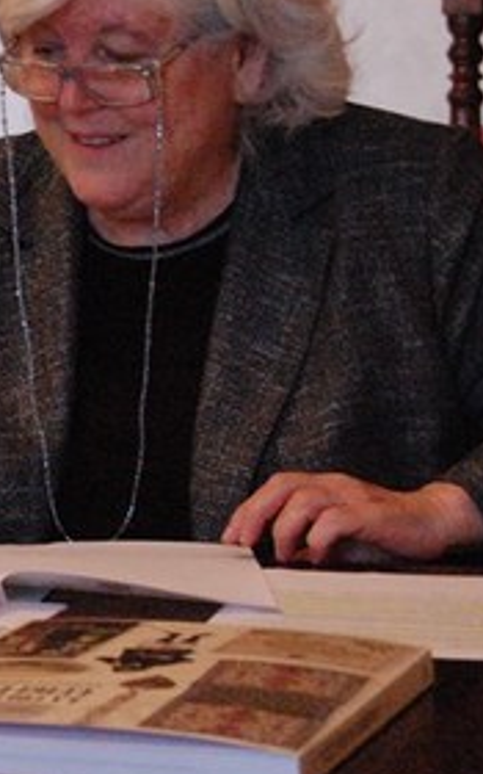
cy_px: 370
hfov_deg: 7.5
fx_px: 3601
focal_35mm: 171
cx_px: -265
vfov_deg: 12.2
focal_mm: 50
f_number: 5.6
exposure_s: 1/50
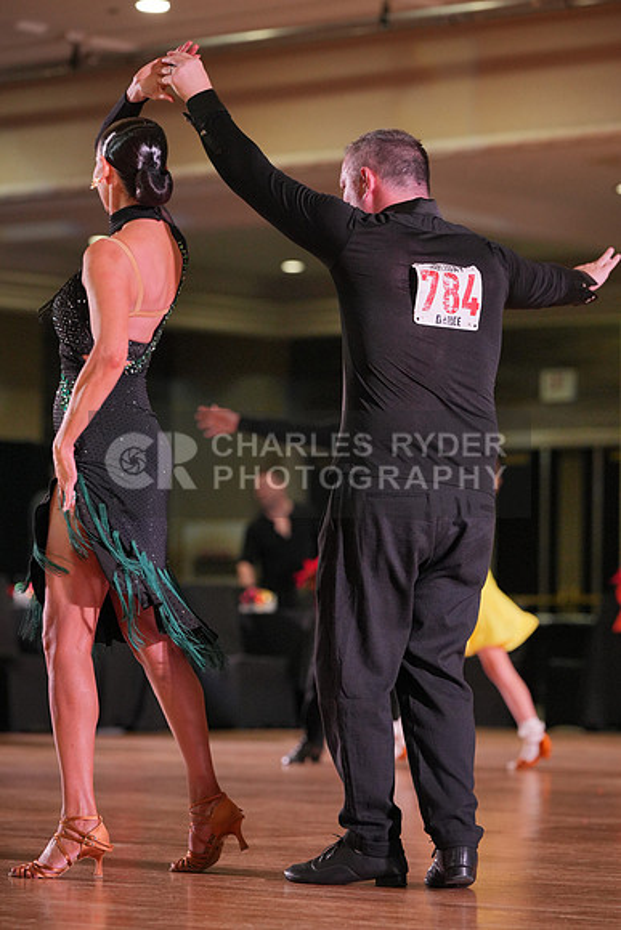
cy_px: 465
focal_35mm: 137
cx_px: 310
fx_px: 3542
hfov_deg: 10.0
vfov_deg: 15.0
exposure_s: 1/500
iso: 2500
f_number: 4
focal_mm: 137
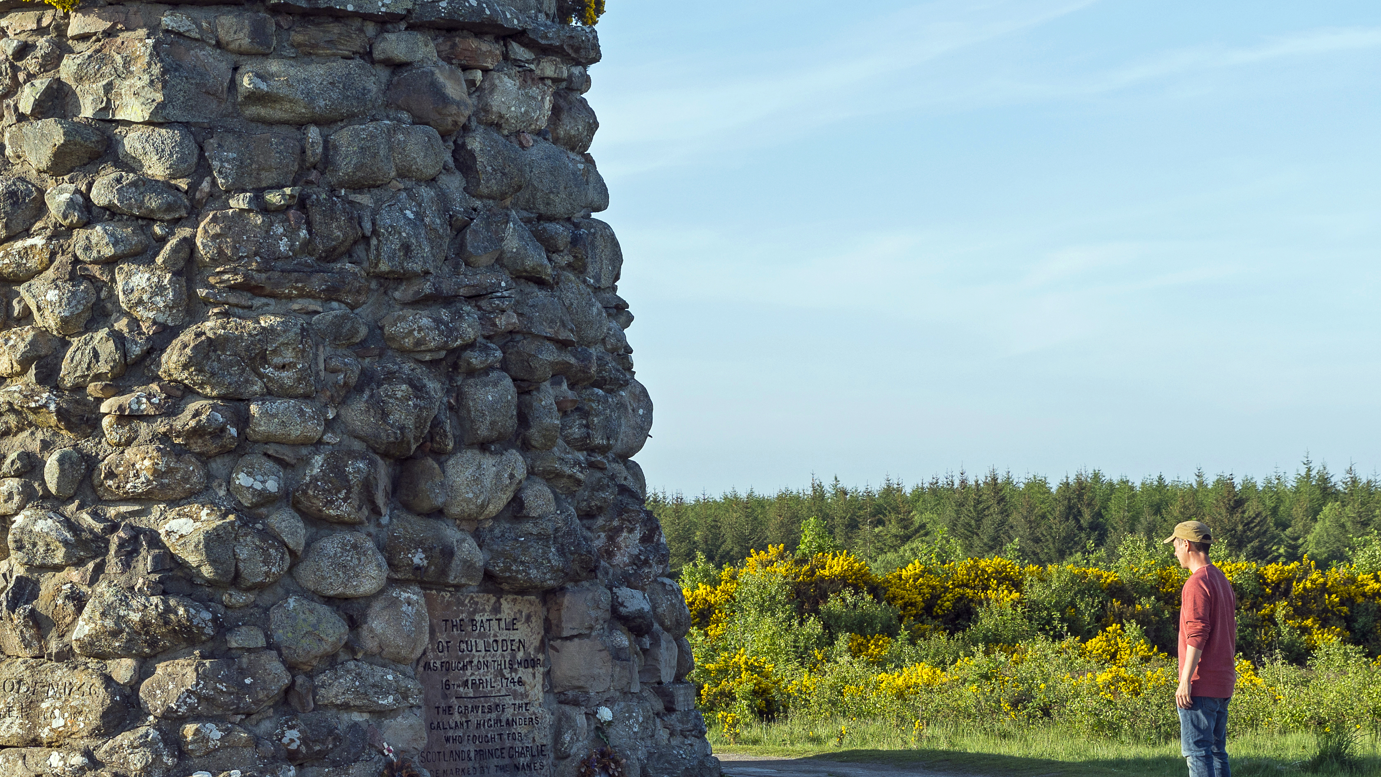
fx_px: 3552
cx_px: 495
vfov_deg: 12.5
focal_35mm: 97
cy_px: 492
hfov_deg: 21.9
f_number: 7.1
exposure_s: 1/320
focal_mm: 39
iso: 160
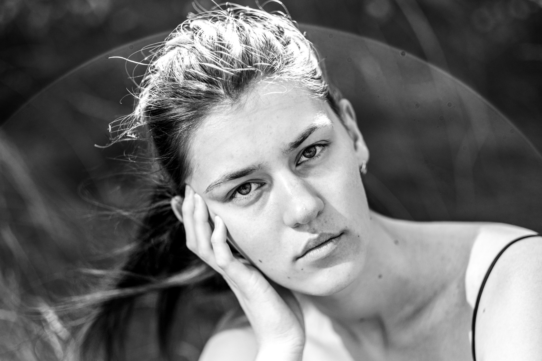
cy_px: 180
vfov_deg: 16.1
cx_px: 271
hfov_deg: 23.9
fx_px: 1279
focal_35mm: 85
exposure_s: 1/7000
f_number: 1.6
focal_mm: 56
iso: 320
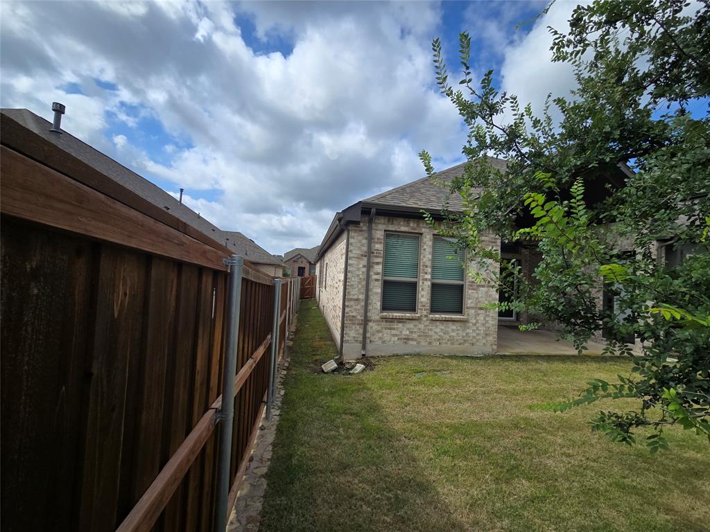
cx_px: 355
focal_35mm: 13
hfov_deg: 106.2
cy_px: 266
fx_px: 267
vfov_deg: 89.9
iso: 50
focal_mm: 2.2
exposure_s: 1/2650
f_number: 2.2
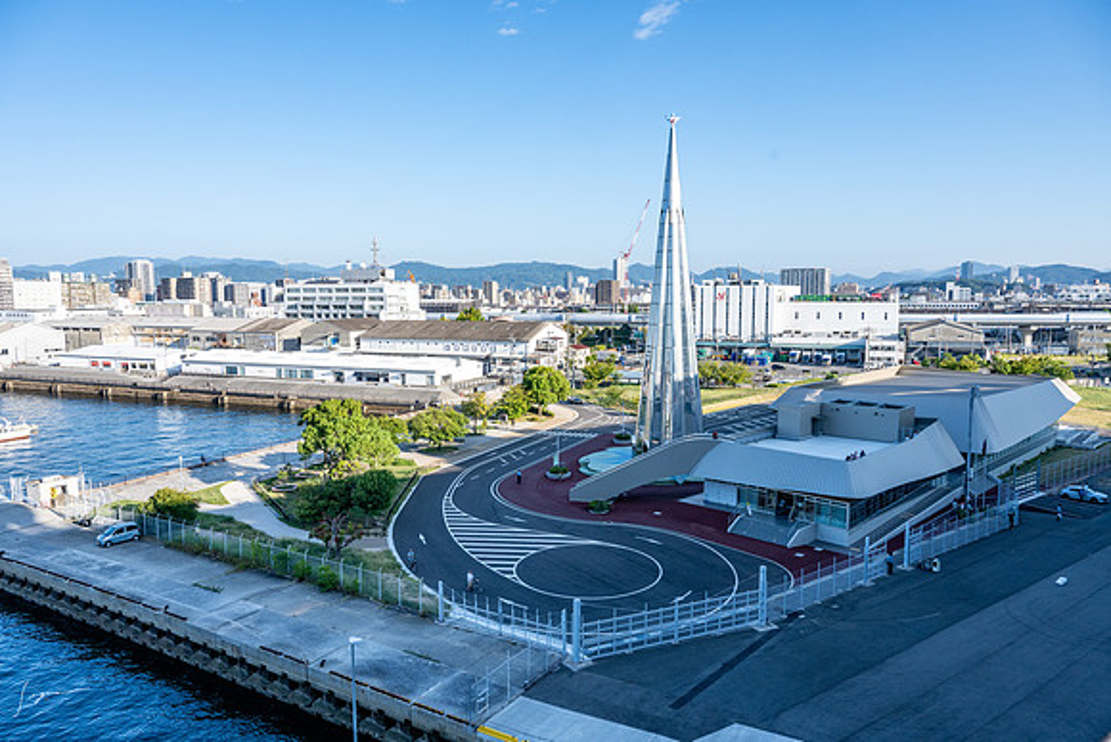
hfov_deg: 71.3
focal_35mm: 25
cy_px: 371
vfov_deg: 51.1
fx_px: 775
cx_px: 556
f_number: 8
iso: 500
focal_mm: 24
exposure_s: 1/500
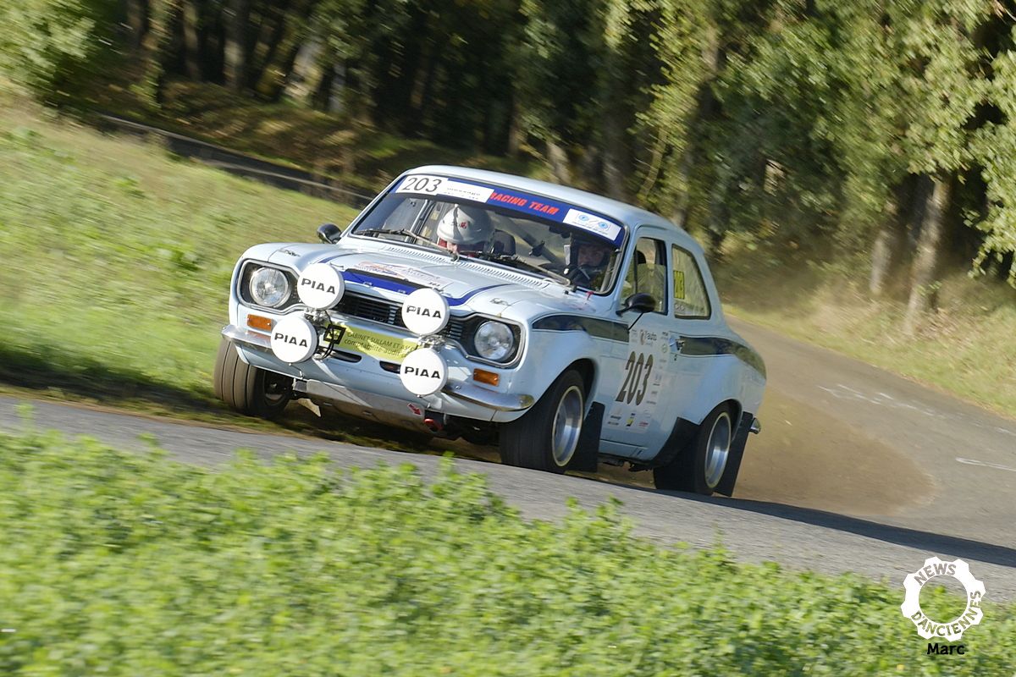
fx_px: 4656
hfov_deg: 12.5
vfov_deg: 8.3
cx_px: 508
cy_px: 338
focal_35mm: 165
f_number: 9
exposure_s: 1/160
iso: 100
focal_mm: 110
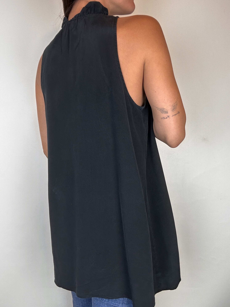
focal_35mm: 30
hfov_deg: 46.8
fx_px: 266
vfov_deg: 60.0
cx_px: 115
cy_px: 154
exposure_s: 1/100
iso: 64
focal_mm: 2.69
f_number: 1.9
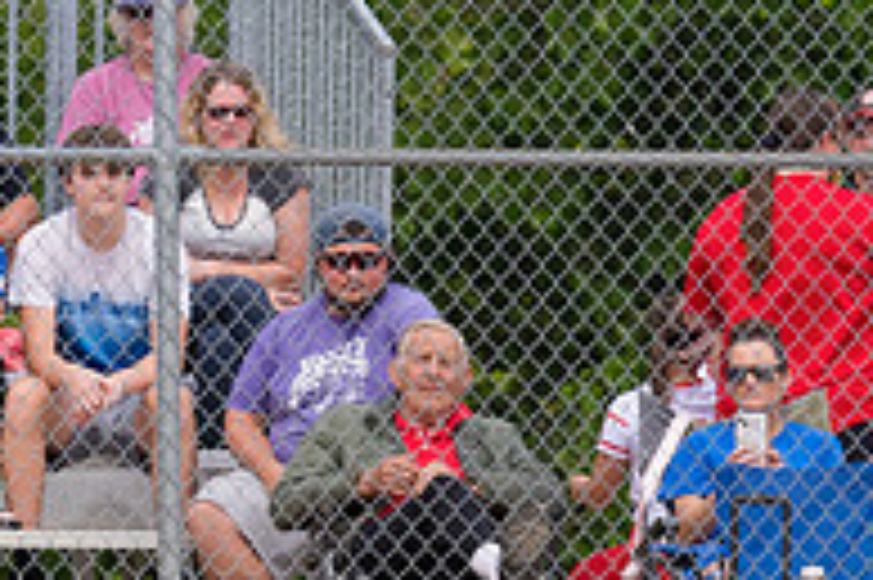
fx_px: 21782
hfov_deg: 2.3
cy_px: 373
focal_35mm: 899
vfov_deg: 1.5
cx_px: -356
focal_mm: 200
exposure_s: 1/1600
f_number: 5.6
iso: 320
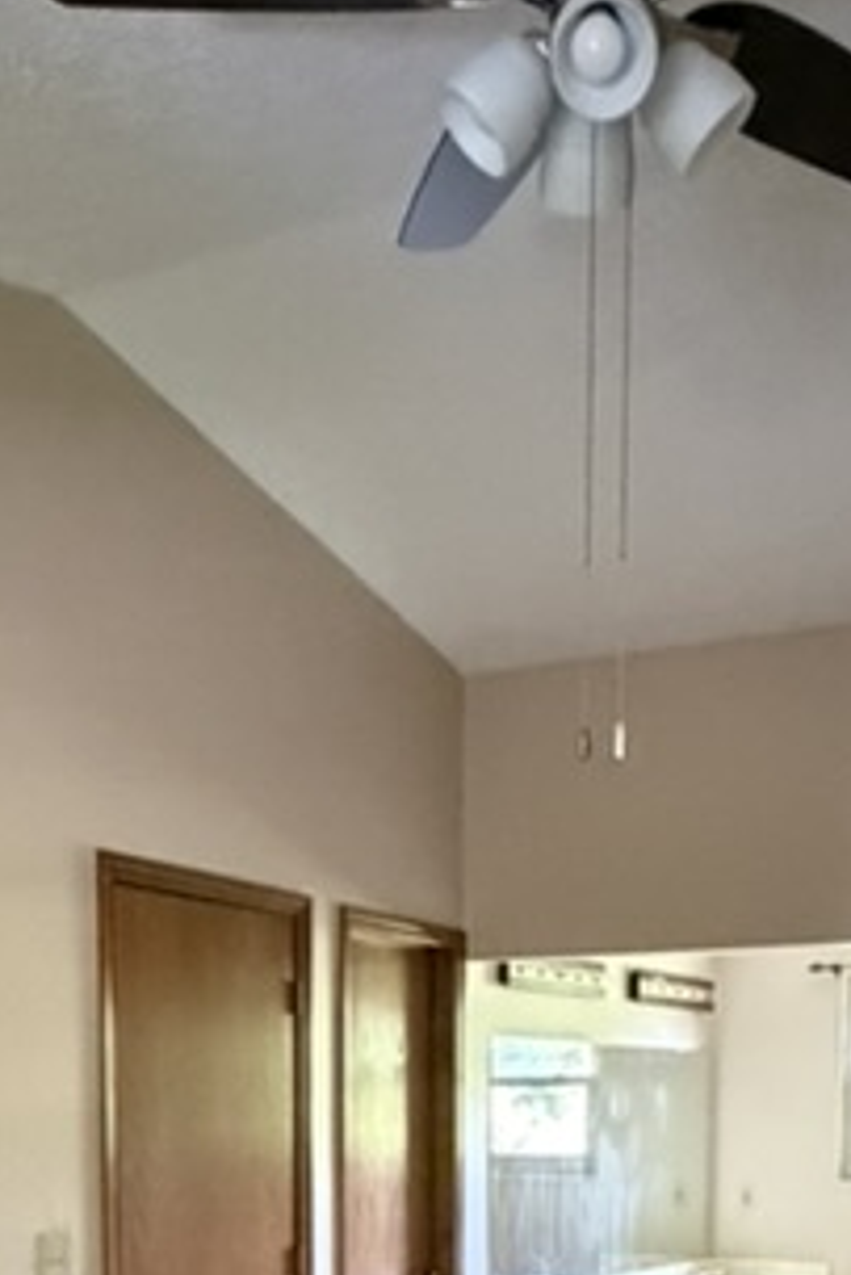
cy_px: 1317
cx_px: 465
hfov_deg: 27.5
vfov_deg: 35.8
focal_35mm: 49
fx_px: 1735
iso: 1250
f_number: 2.2
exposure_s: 1/60
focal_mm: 2.22
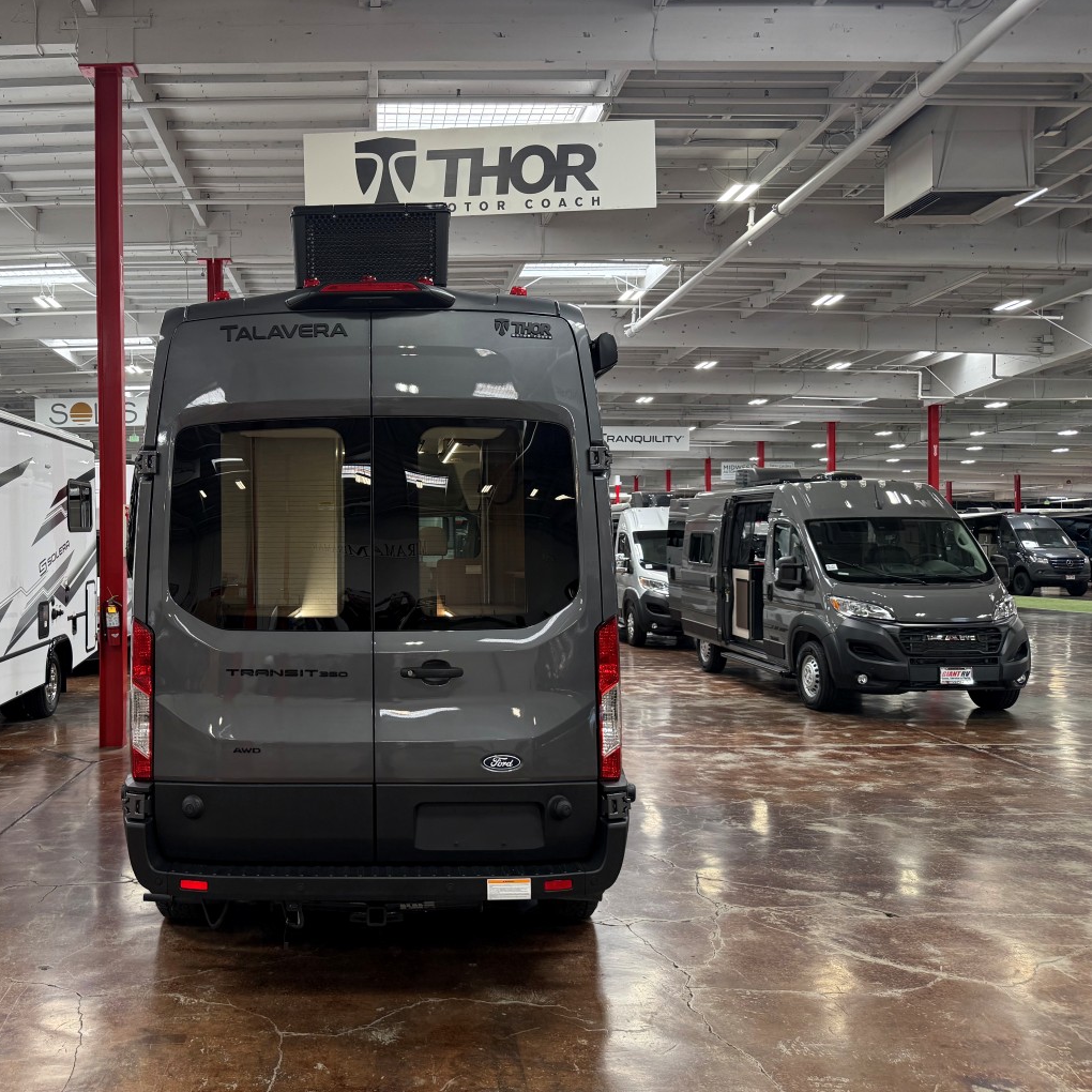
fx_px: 1035
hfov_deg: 54.3
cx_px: 346
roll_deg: +0.0
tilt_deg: +0.9
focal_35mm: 29
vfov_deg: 55.6
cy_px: 539
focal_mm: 6.76
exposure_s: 1/165
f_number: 1.78
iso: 200
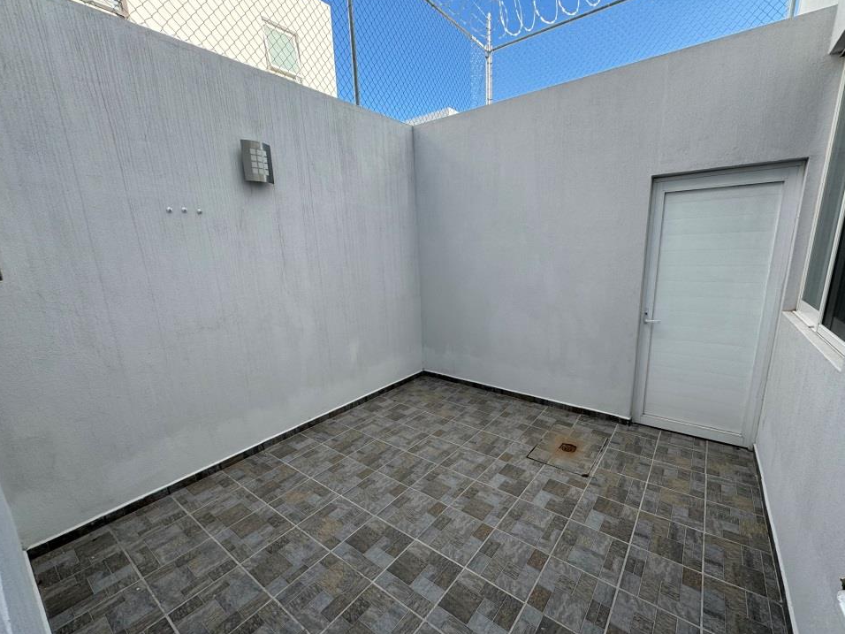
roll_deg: +2.1
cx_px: 442
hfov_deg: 98.1
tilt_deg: -13.6
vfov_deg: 81.7
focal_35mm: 15
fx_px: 366
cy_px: 332
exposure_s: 1/373
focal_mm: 2.22
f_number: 2.2
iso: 40
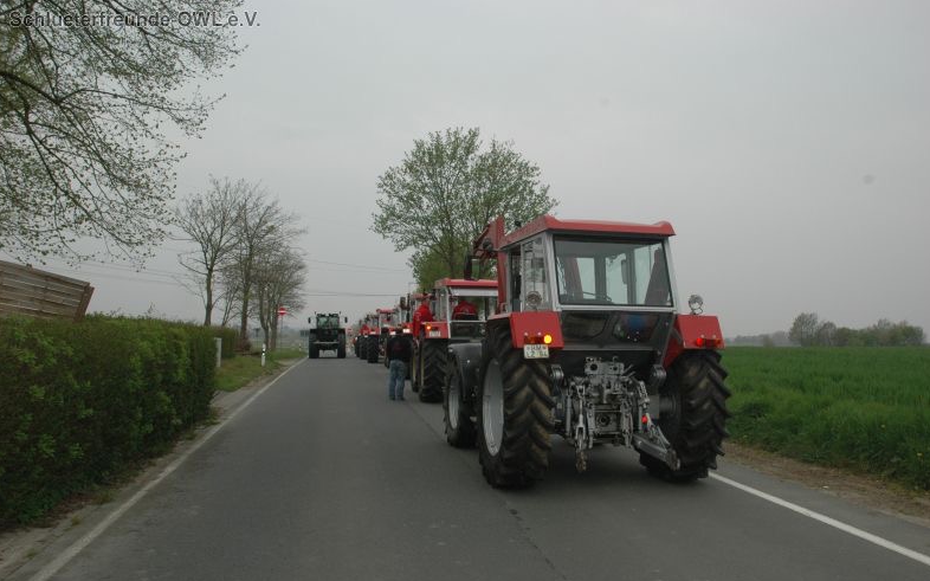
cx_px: 470
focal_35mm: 28
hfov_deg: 66.5
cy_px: 312
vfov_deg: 44.5
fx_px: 710
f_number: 8
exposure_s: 1/500
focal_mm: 18
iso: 400
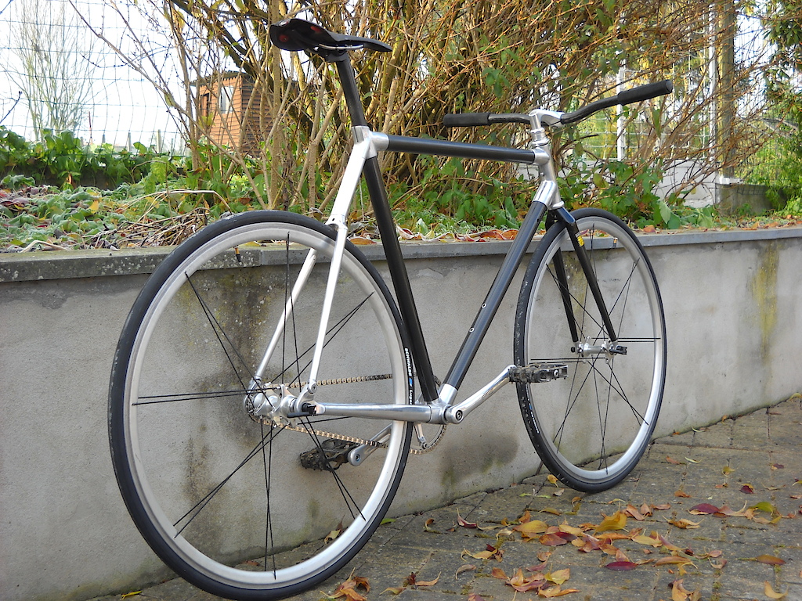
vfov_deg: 30.3
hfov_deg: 39.7
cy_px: 300
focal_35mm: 48
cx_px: 401
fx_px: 1112
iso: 64
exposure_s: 1/135
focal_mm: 7.88
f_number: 3.3
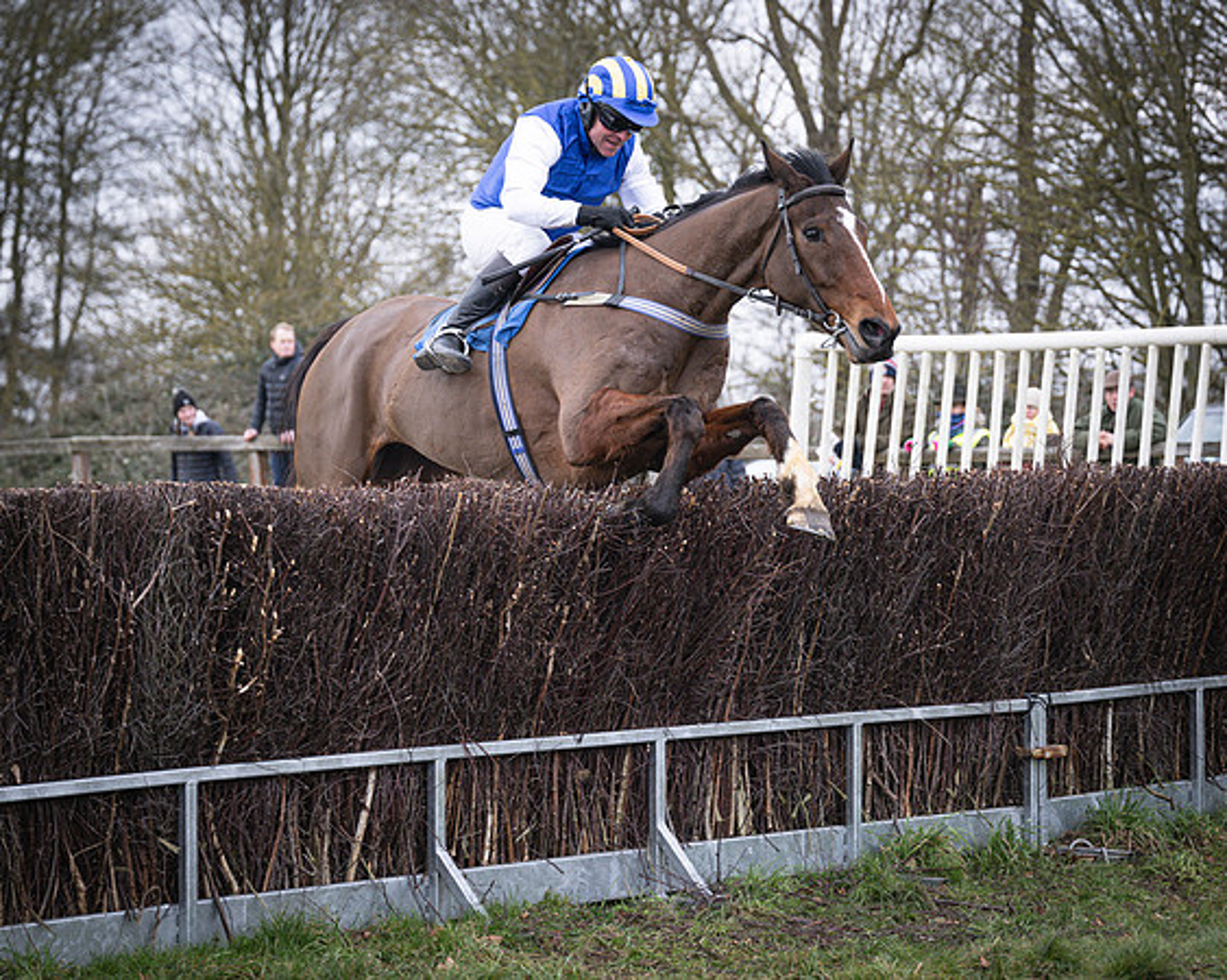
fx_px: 3886
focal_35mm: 107
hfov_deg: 17.9
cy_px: 366
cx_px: 490
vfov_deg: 14.4
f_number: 2.8
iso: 400
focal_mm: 70
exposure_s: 1/1600
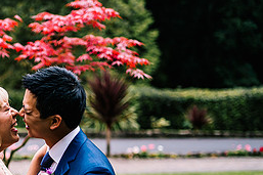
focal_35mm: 79
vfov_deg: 17.1
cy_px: 139
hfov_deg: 24.5
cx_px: -1
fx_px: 577
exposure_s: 1/250
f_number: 1.4
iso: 320
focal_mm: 35
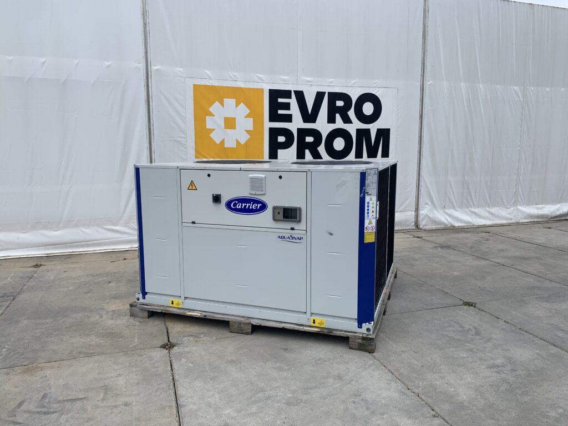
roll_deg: -0.1
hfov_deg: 67.3
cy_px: 213
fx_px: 427
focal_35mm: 26
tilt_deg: -8.0
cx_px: 284
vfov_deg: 53.1
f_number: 1.8
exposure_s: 1/597
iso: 25
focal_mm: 4.25
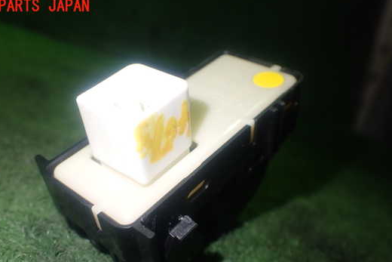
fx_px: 392
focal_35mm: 36
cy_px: 167
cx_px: 179
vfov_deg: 36.6
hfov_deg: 53.0
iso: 200
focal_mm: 5.4
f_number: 2.3
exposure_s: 1/50
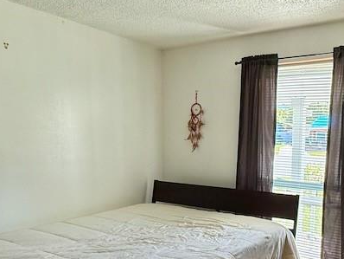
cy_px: 176
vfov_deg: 39.2
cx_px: 202
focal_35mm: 36
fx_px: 358
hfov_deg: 51.1
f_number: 2.2
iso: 250
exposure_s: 1/120
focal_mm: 2.22
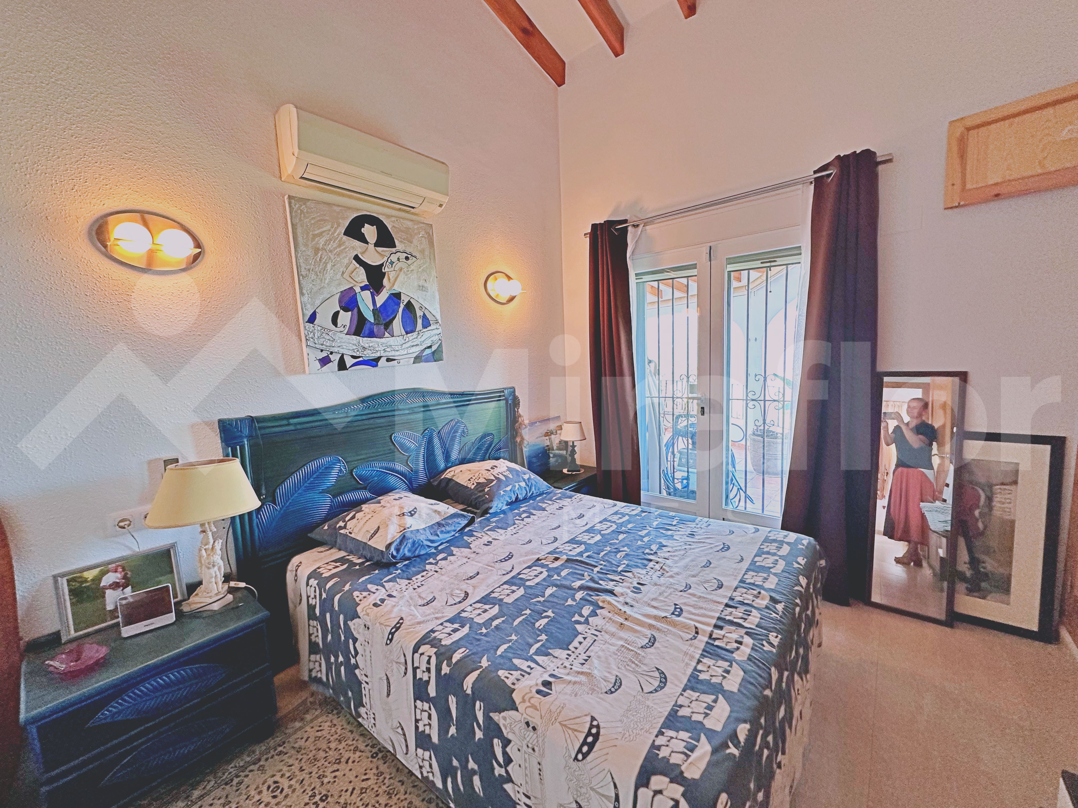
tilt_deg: -6.6
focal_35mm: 14
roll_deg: +2.0
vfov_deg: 85.7
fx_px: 436
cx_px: 539
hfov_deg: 102.1
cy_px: 404
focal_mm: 2.22
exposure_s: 1/100
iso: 200
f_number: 2.2
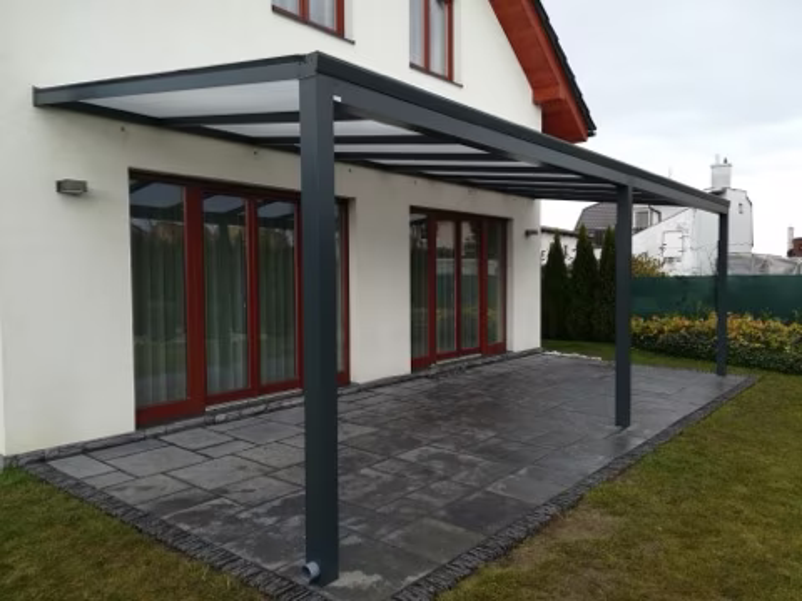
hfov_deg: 67.3
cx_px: 401
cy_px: 300
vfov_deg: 53.1
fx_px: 602
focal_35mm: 26
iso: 64
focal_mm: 3.83
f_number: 2.2
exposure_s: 1/100
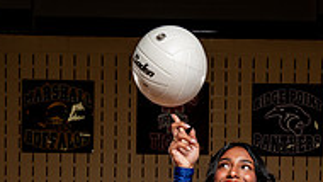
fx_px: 703
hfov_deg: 25.9
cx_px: 189
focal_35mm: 82
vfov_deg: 12.7
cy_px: 381
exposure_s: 1/250
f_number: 5.6
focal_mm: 33
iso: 200
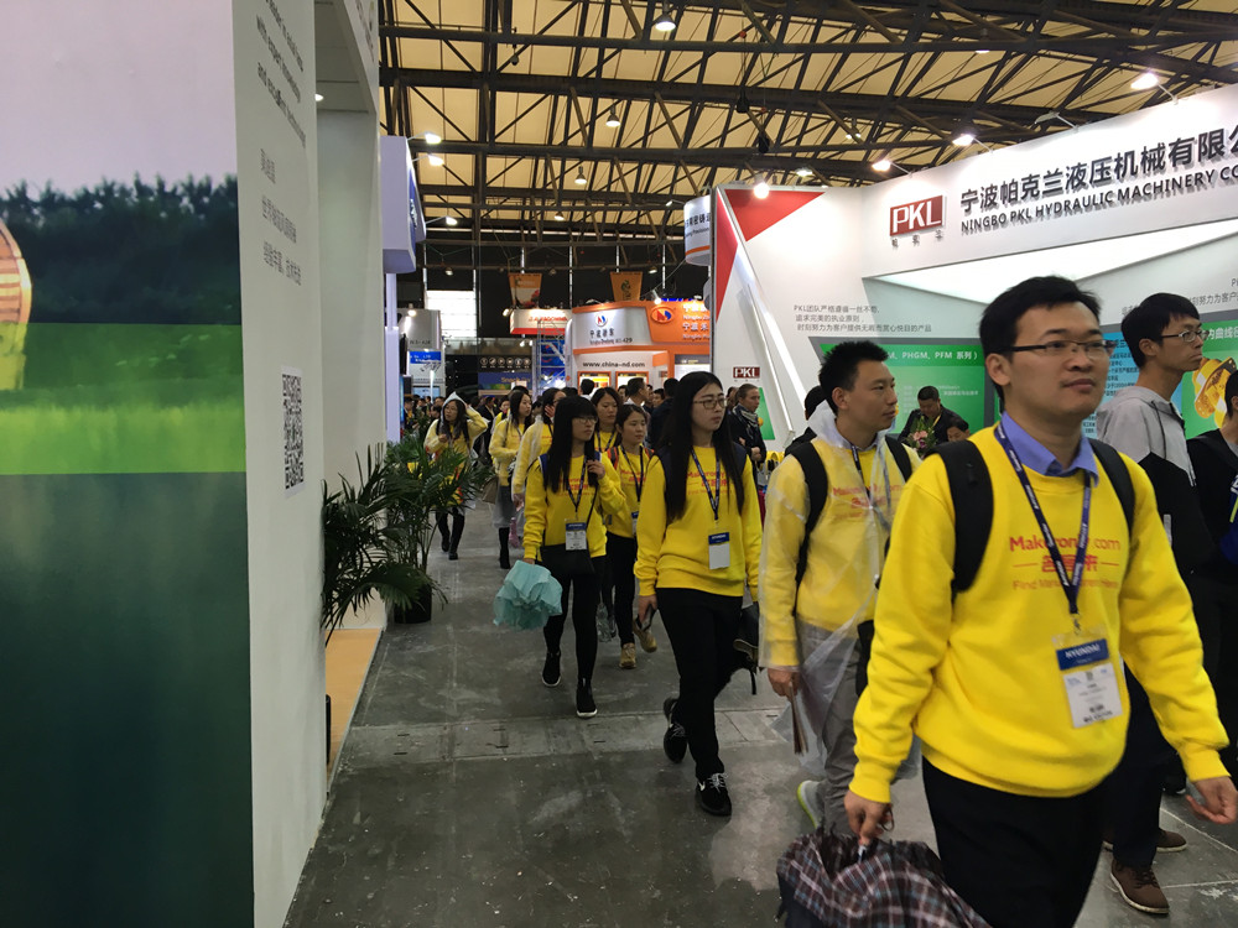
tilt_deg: -2.3
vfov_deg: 48.2
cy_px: 464
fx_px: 1037
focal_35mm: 29
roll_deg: +0.1
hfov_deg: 61.7
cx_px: 619
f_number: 2.2
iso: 25
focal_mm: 4.15
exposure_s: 1/33
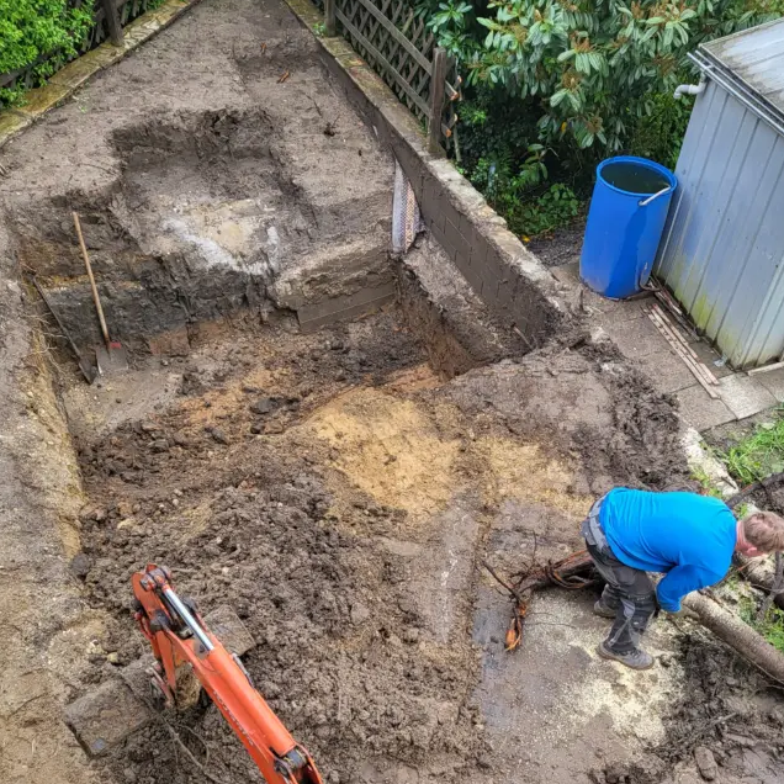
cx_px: 427
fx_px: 948
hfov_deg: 44.9
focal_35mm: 37
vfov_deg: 43.9
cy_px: 561
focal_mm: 4.25
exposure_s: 1/137
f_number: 1.8
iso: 50
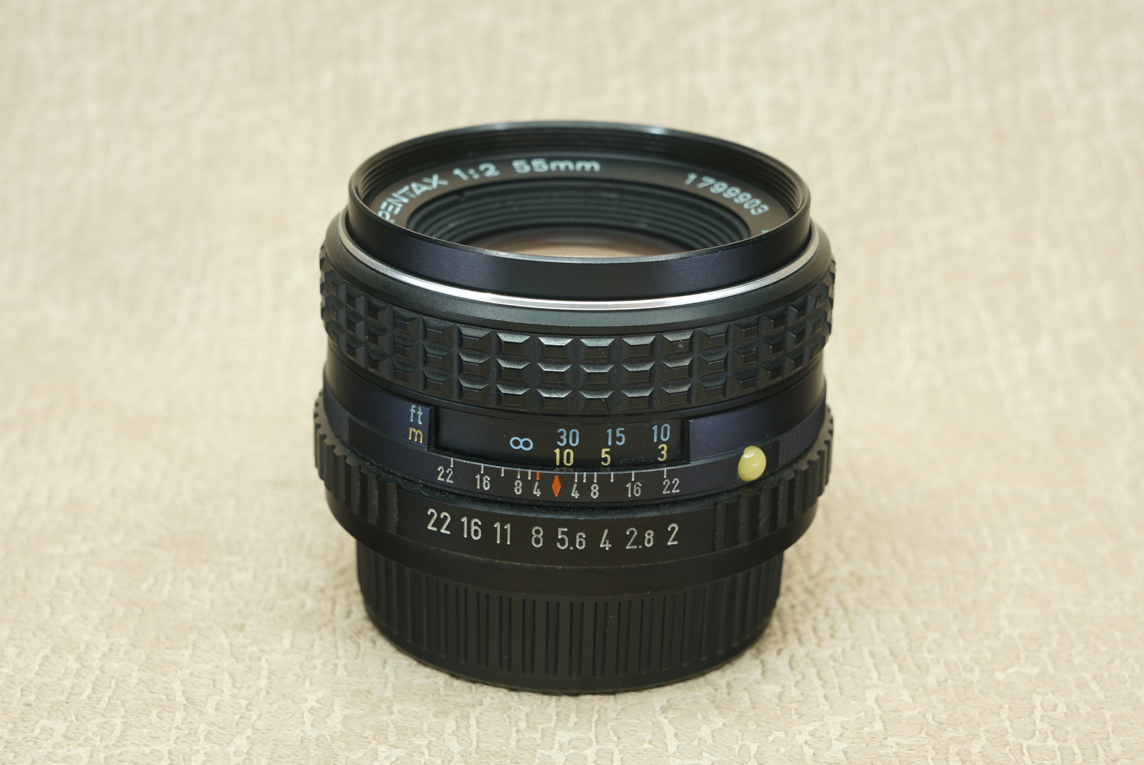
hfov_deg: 26.6
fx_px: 2417
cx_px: 572
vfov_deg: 18.0
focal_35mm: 76
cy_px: 382
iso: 100
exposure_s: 2
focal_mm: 51
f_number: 9
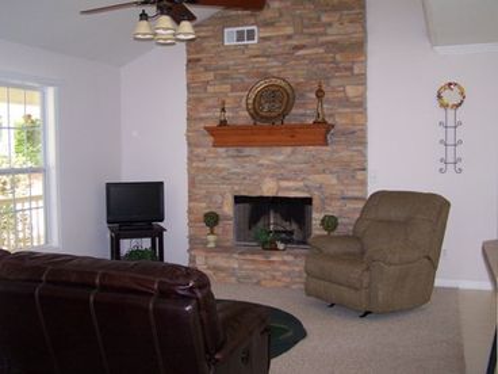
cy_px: 187
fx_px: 547
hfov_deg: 49.0
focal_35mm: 38
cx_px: 249
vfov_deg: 37.7
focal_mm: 6.3
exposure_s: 1/60
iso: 140
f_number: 2.8
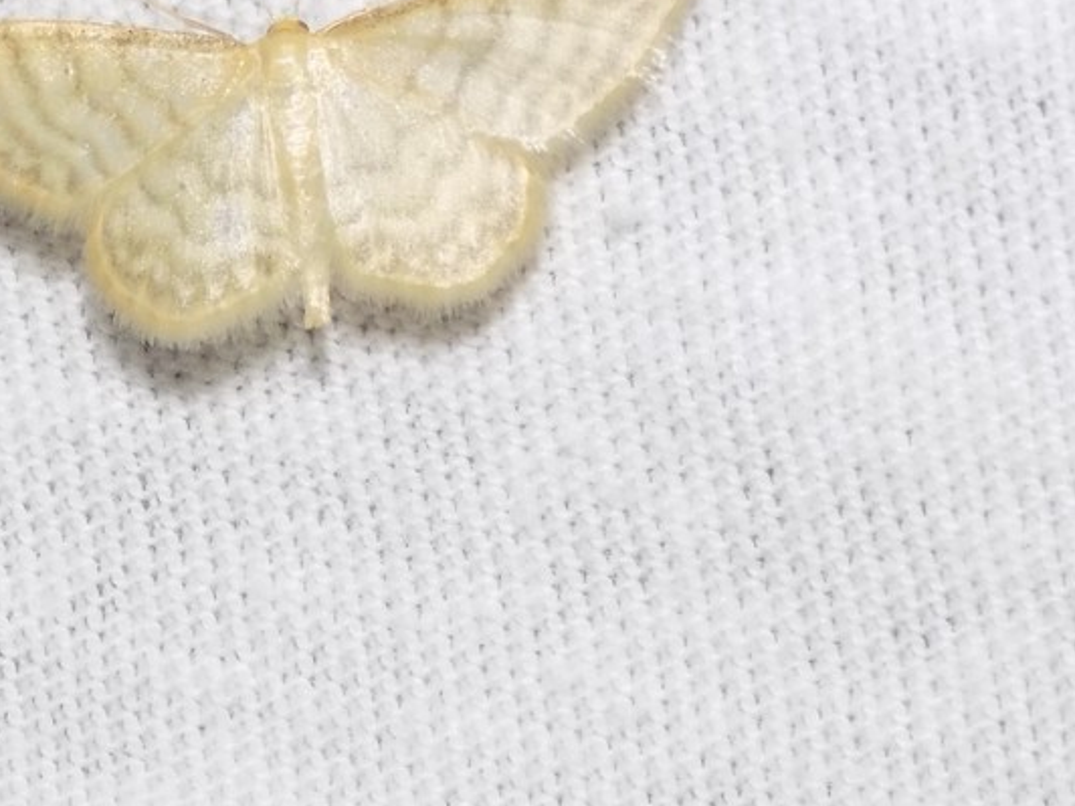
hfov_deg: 15.7
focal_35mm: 125
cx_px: 288
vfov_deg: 11.8
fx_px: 3882
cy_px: 194
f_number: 4.3
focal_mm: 13.9
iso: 280
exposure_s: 1/30
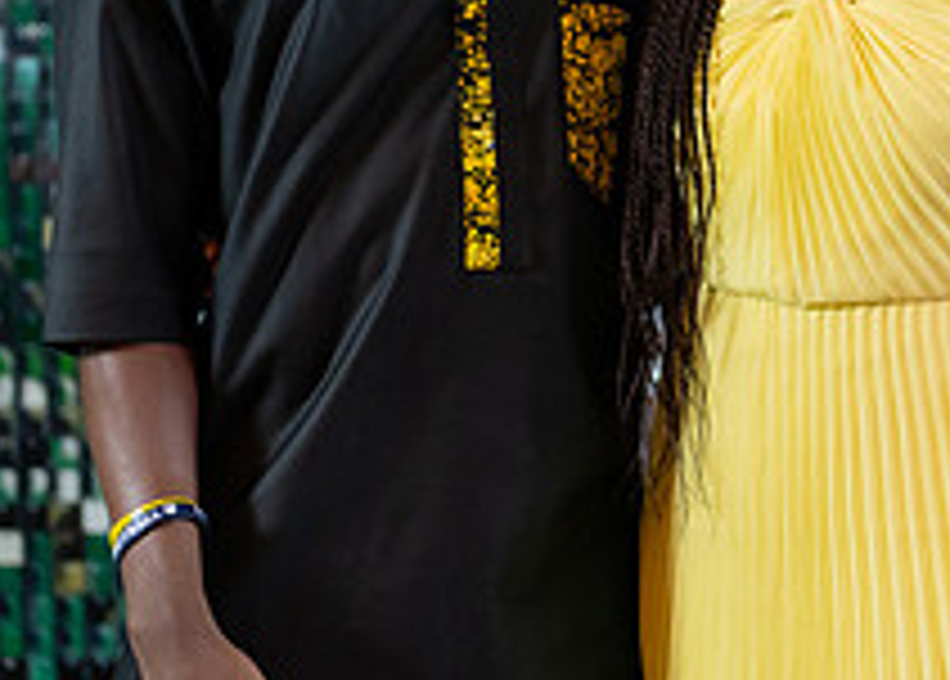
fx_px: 3888
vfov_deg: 10.0
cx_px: 671
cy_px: 149
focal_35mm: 144
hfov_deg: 13.9
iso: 1250
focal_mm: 50
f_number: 1.2
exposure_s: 1/320
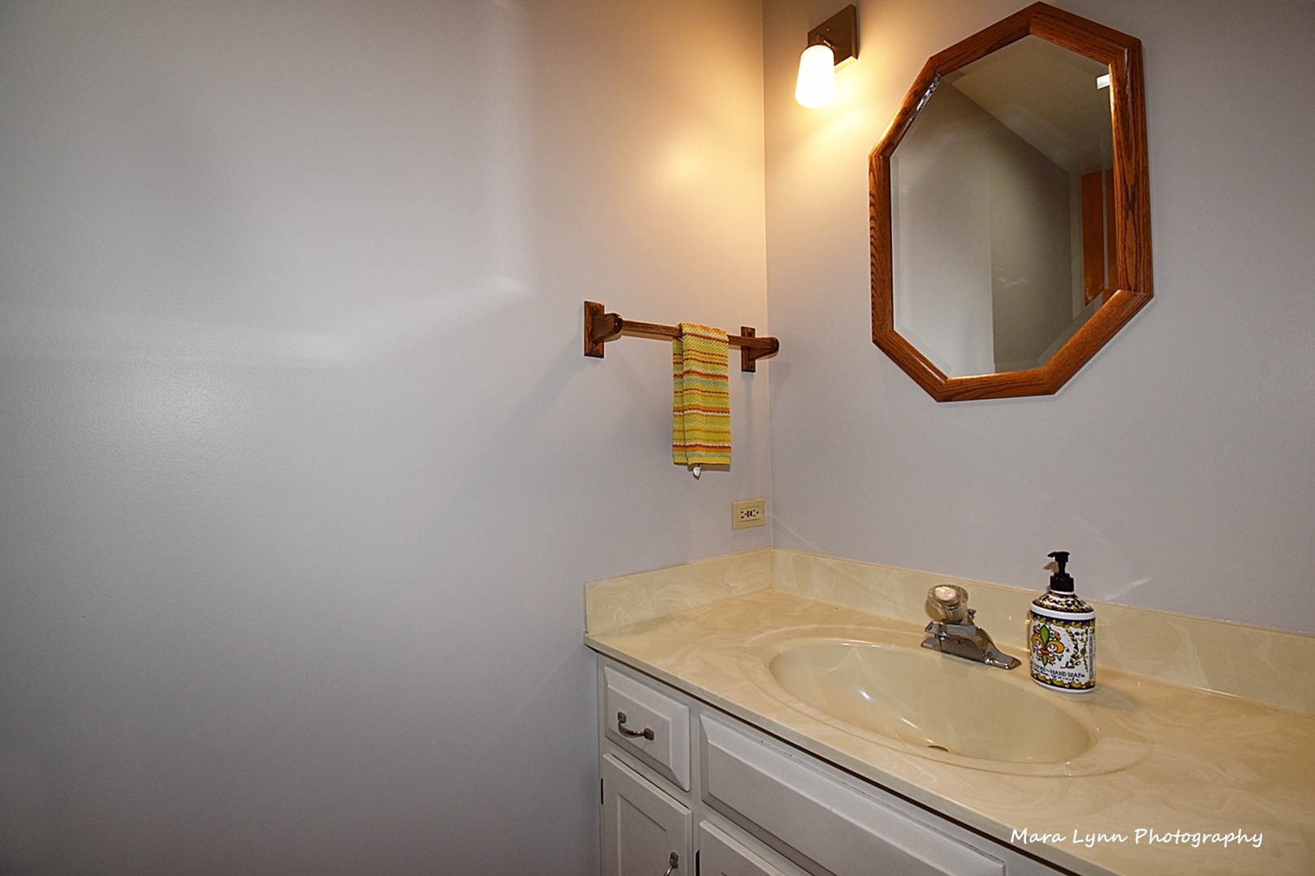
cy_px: 438
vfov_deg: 77.3
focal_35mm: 15
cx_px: 658
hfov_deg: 100.4
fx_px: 548
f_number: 5.6
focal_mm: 10
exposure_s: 1/125
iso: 280
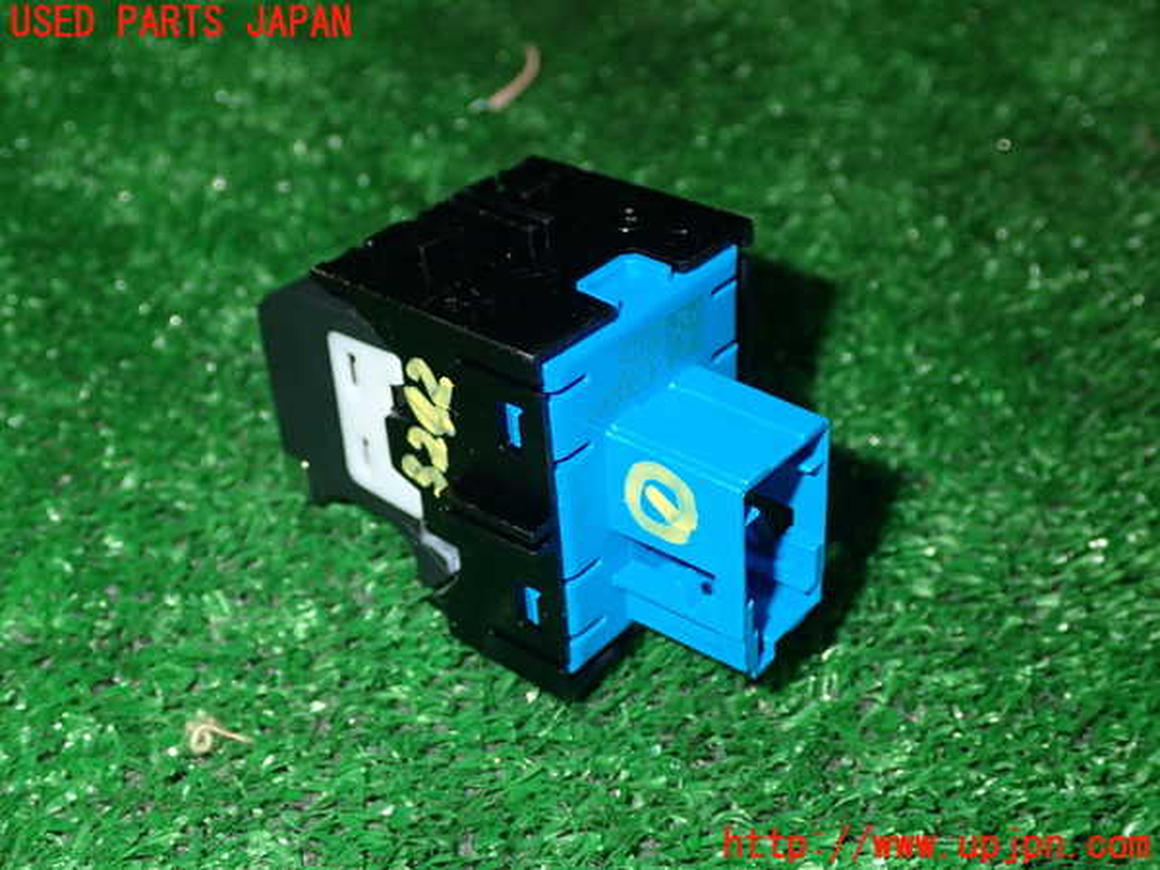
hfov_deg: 42.9
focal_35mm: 44
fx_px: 1474
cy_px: 435
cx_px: 580
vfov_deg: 32.9
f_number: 9
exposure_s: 1/40
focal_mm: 7.84
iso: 250
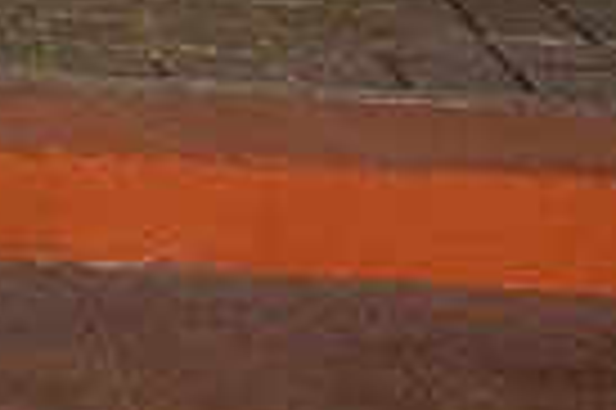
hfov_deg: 13.4
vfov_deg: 9.7
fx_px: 2324
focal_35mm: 136
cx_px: -540
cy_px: -254
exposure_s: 1/200
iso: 2000
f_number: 5
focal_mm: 28
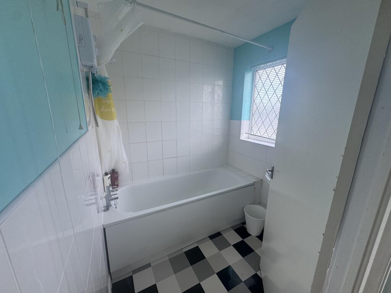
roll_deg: -0.6
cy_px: 146
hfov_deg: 102.1
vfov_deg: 85.7
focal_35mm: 14
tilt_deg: -13.3
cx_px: 196
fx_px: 158
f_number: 2.2
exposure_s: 1/100
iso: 64
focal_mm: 2.22
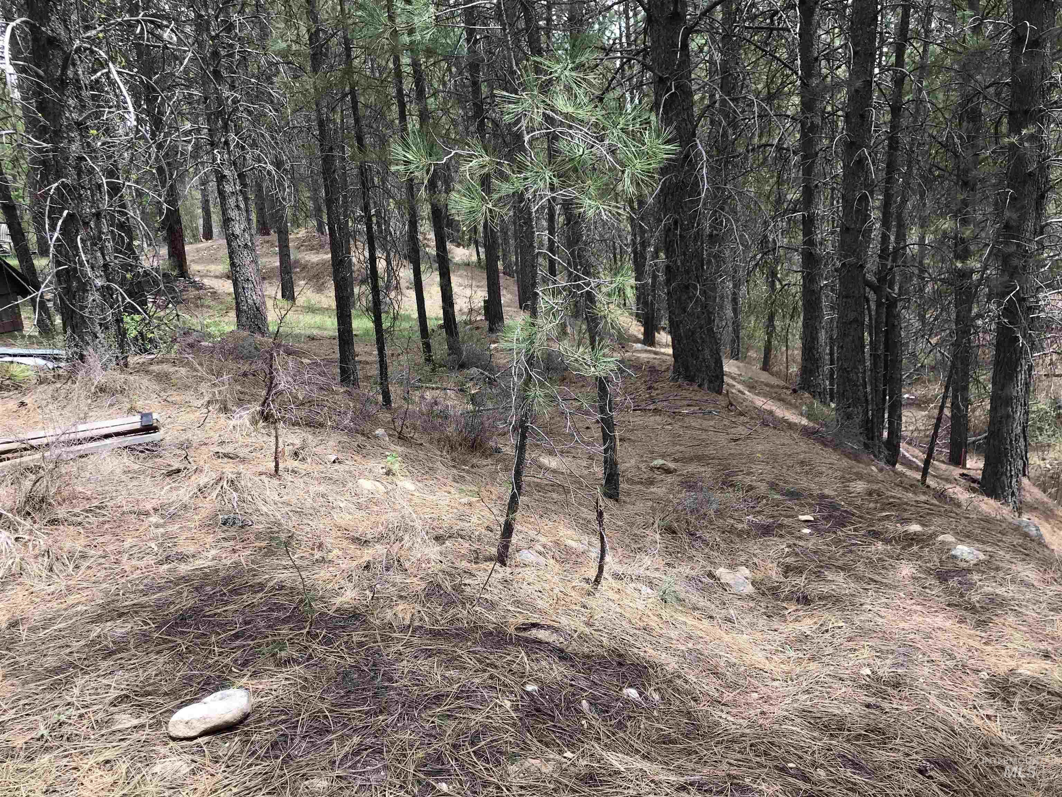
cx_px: 531
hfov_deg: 63.4
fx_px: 859
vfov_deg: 49.7
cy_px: 398
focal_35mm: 28
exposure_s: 1/443
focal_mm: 3.99
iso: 20
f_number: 1.8
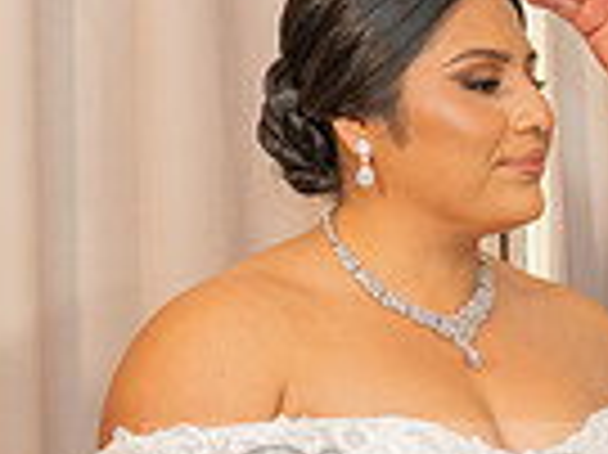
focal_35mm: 165
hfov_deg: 11.9
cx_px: 536
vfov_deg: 8.9
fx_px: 2896
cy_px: 528
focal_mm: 40
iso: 800
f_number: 2.8
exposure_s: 1/160
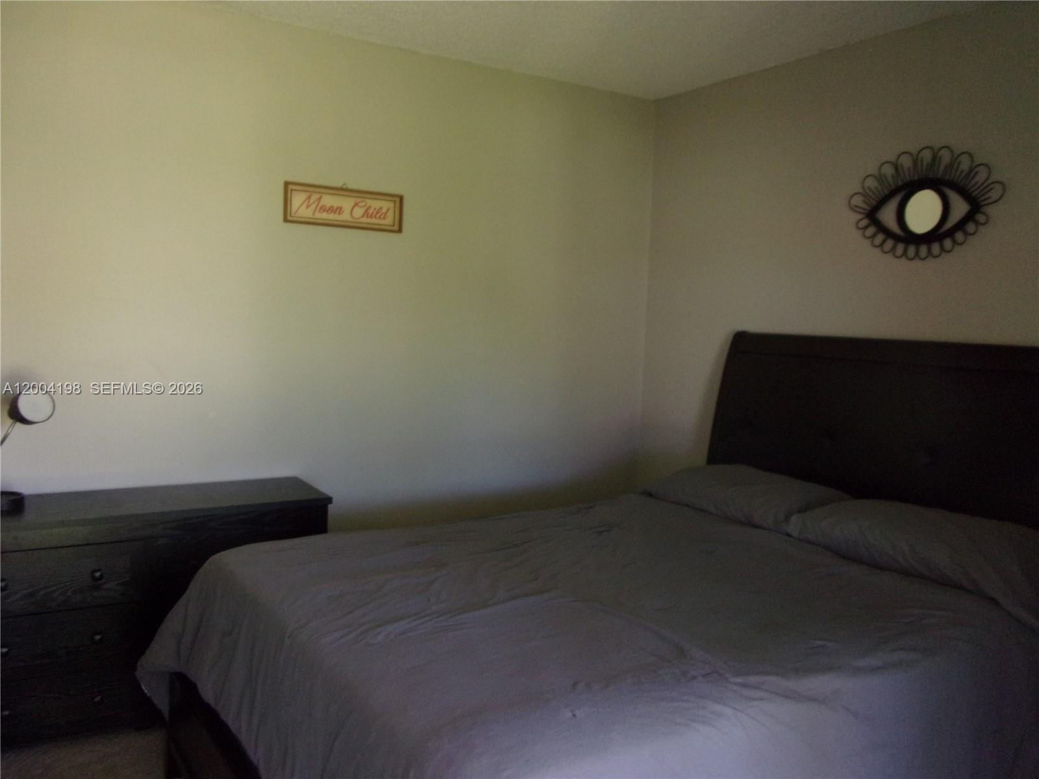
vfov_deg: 49.7
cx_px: 520
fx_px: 840
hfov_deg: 63.4
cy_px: 390
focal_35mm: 28
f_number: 3.9
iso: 320
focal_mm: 5.1
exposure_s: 1/34
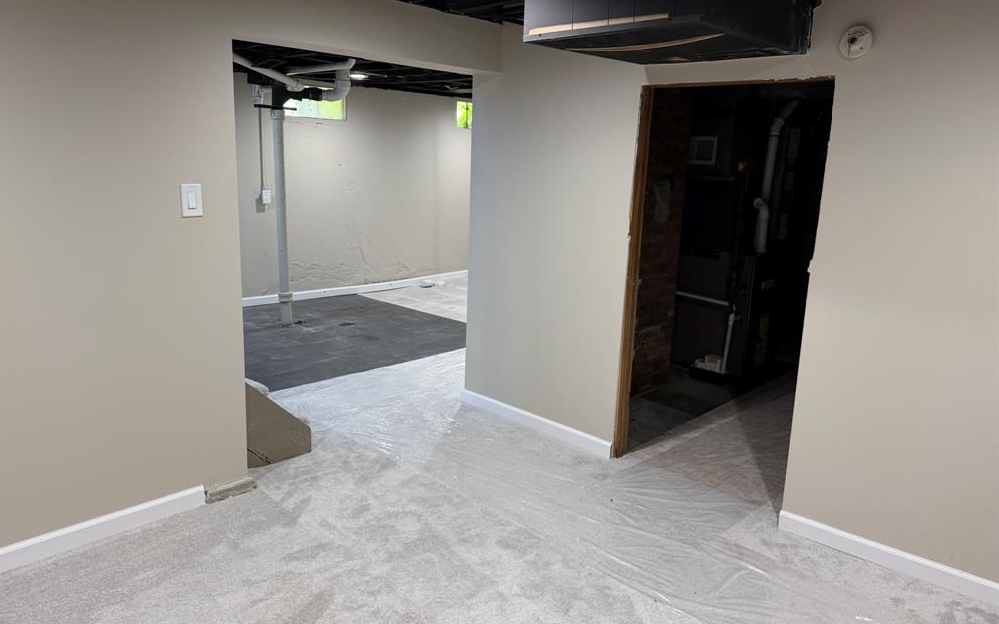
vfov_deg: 47.6
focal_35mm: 26
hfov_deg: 70.4
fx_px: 708
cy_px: 307
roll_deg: -1.1
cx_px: 490
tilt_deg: -10.9
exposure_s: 1/60
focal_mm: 6.76
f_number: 1.78
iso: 160
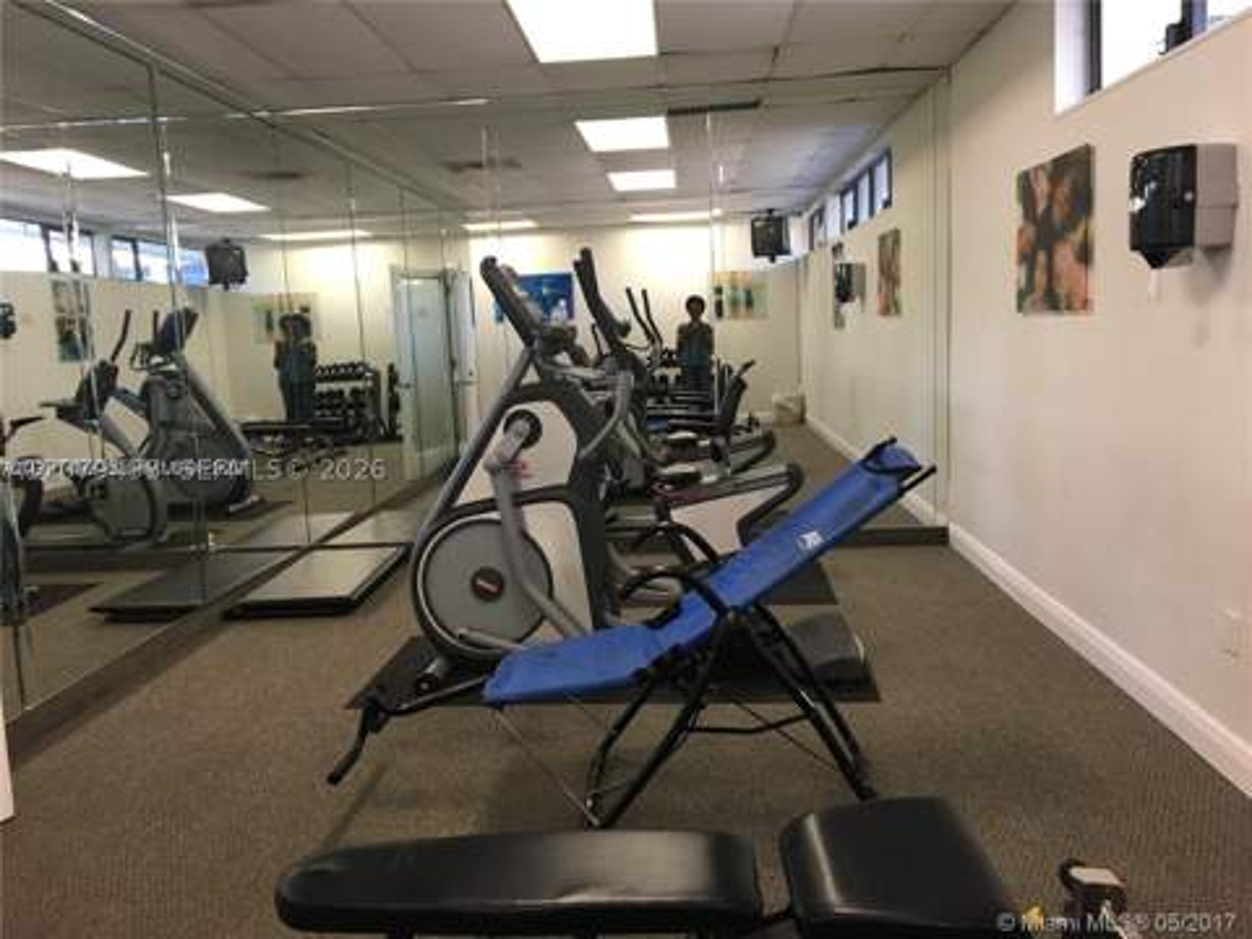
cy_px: 470
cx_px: 626
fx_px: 1049
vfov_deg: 48.2
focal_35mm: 29
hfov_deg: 61.7
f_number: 2.2
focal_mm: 4.15
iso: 80
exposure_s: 1/30
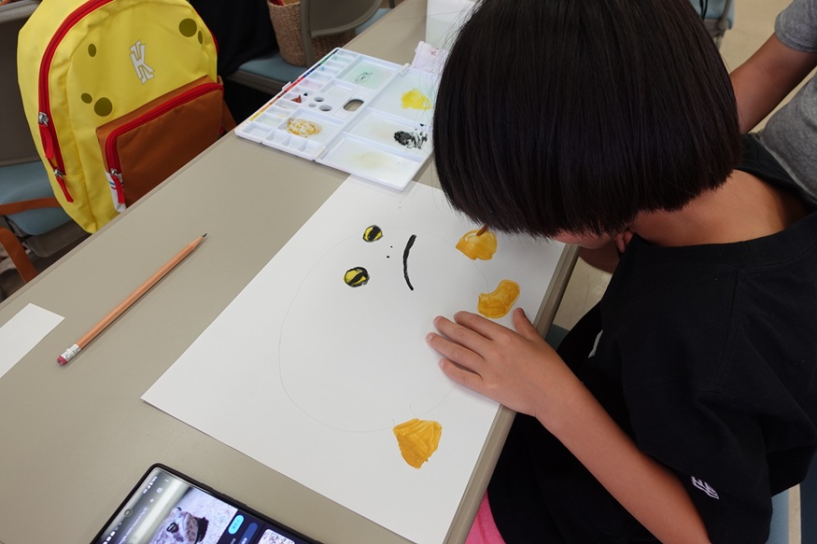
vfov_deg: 53.1
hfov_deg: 73.8
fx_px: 545
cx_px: 408
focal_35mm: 24
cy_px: 272
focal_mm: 9.4
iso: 125
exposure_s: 1/50
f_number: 2.8
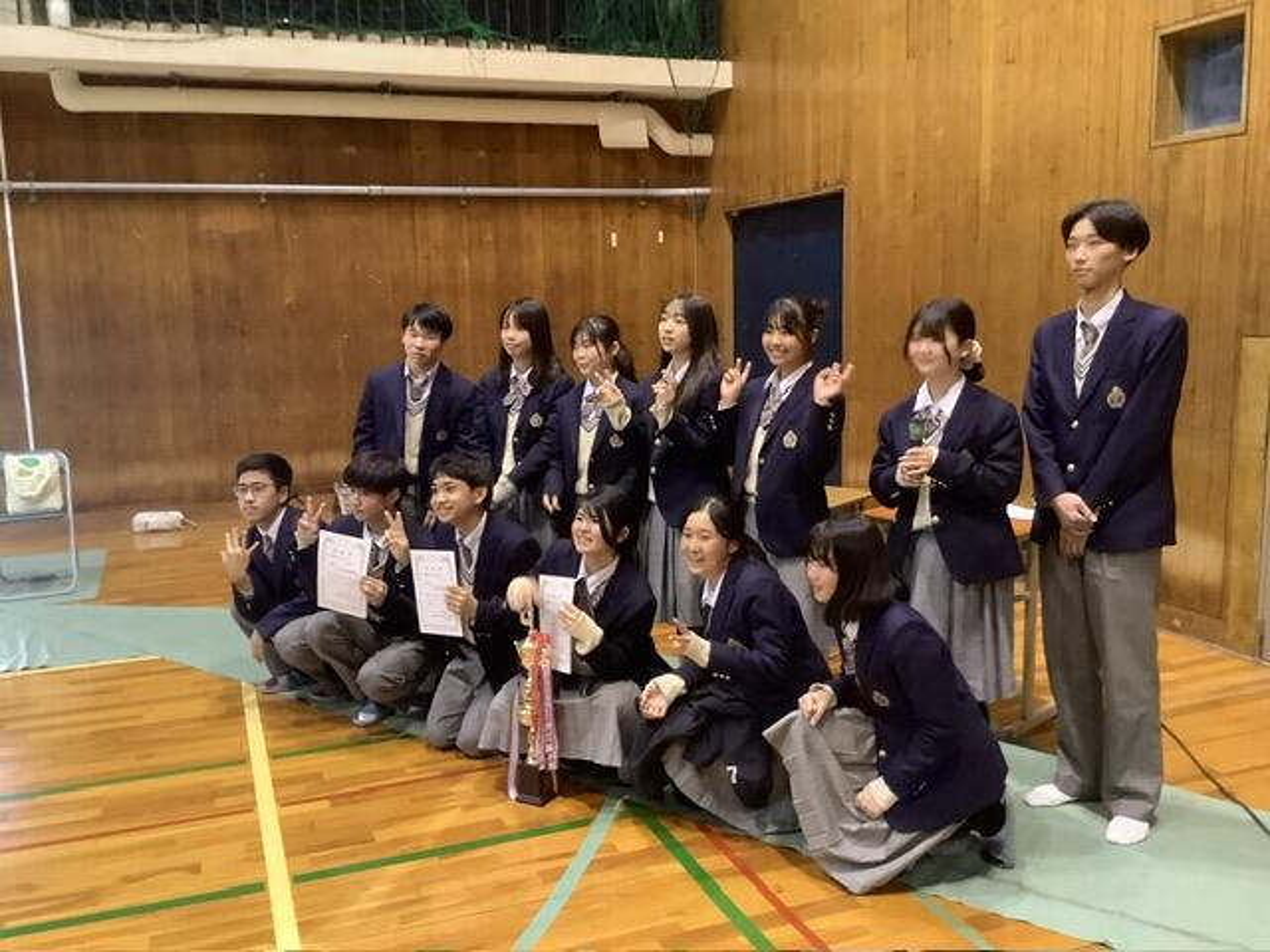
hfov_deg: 58.4
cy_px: 476
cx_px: 635
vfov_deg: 45.4
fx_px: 1137
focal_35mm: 31
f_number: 2.4
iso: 500
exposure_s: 1/30
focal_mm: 3.3
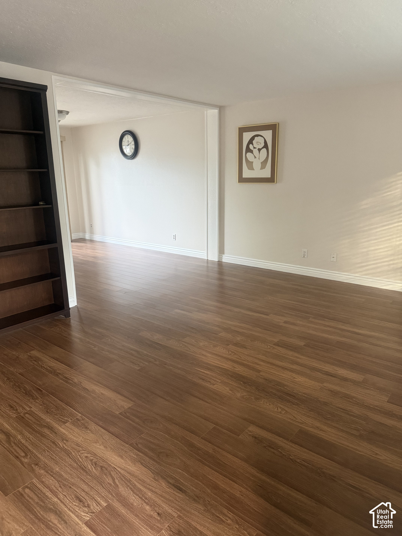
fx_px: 372
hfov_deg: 56.8
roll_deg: +0.3
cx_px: 201
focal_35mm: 24
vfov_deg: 71.6
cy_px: 268
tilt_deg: -15.0
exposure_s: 1/60
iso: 500
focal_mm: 6.76
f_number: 1.78
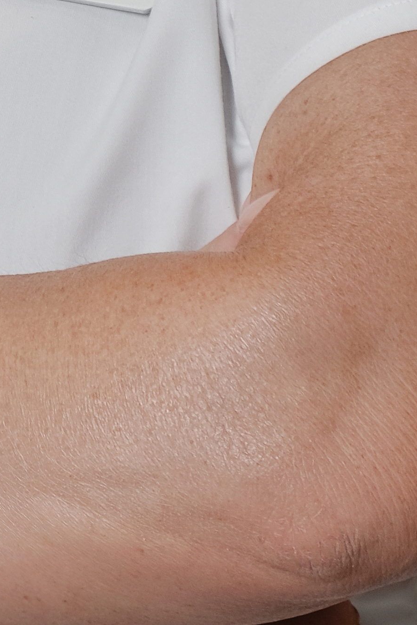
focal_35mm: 354
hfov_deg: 3.9
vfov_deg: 5.7
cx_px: -5
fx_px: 6152
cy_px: -472
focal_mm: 50.5
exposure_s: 1/125
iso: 125
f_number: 6.4
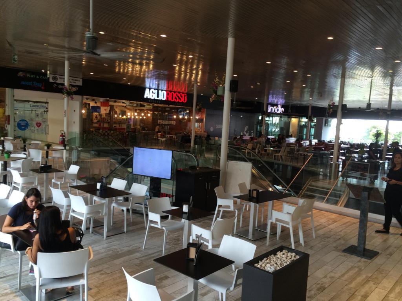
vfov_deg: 48.2
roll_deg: -3.9
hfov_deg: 61.7
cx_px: 201
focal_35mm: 29
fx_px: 337
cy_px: 150
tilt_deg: -5.5
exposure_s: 1/30
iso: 64
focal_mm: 4.15
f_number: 2.2
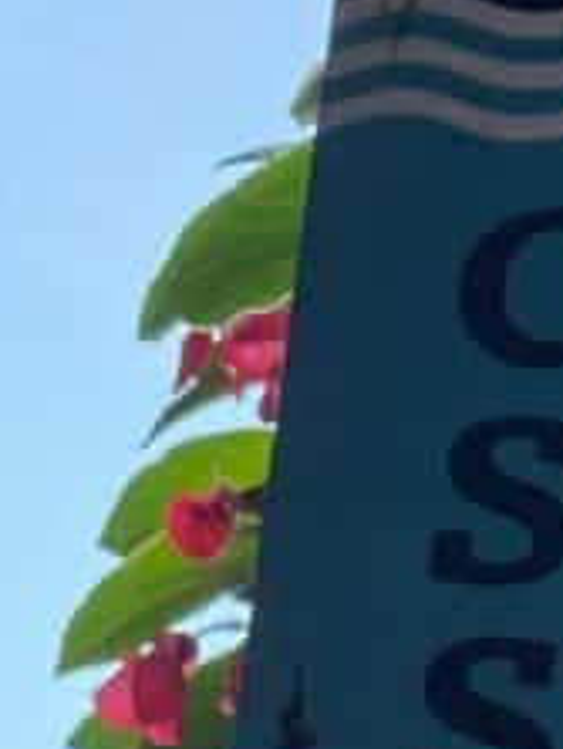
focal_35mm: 221
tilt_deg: +31.6
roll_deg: -2.0
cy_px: 692
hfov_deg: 6.5
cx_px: 1099
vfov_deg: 8.9
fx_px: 4783
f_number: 1.78
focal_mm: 6.76
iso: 160
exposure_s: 1/60
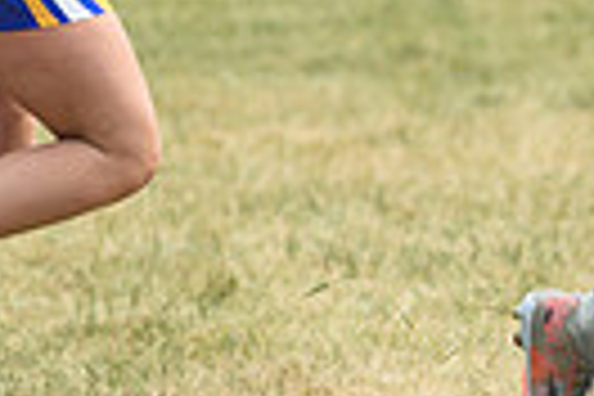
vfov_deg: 0.7
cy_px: -380
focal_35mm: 1906
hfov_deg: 1.1
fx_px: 31447
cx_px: 1048
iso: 200
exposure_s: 1/1000
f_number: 5.3
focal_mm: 220
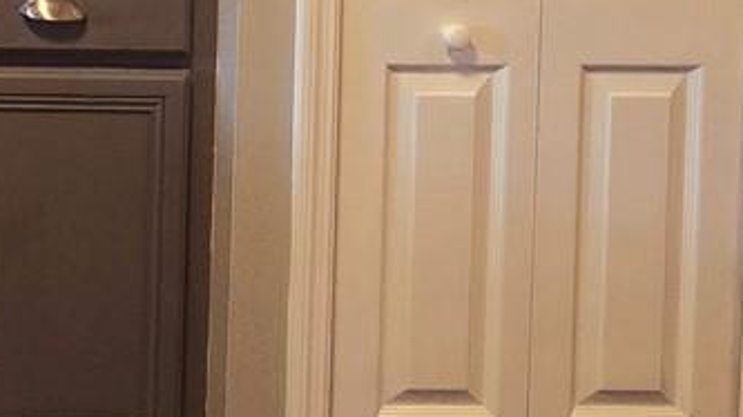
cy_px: -430
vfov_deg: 14.5
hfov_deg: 24.0
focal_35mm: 68
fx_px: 1339
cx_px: -388
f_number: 2.2
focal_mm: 2.2
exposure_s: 1/60
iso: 320
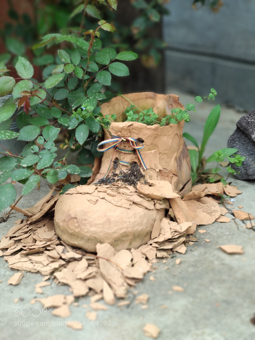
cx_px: 128
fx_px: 511
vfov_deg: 36.8
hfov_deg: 28.0
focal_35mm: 52
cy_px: 170
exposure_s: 1/103
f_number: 2.6
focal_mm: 5.99
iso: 100
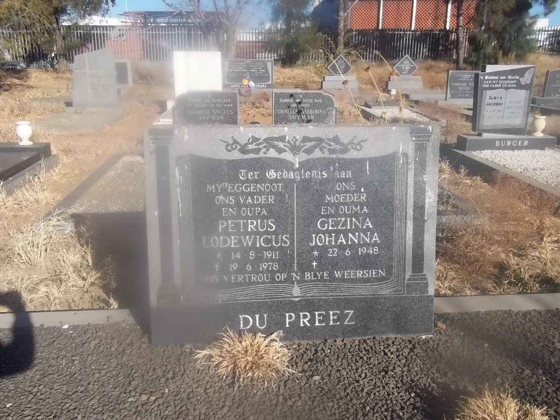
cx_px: 280
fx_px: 518
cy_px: 210
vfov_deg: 44.2
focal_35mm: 32
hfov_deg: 56.8
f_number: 5.5
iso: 80
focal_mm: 5.7
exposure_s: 1/400
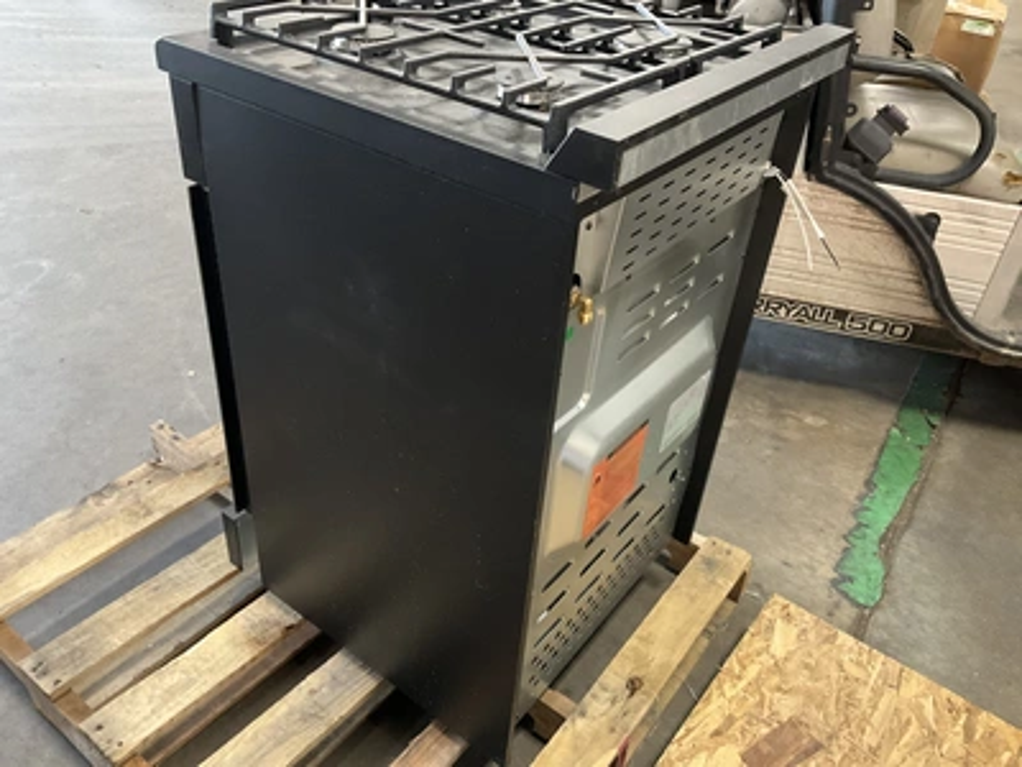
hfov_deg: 61.7
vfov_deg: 48.2
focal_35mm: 29
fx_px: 856
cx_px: 511
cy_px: 384
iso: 320
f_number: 1.8
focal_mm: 3
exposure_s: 1/30
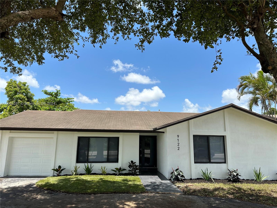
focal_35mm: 24
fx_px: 192
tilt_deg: +9.9
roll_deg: -0.8
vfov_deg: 56.8
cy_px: 104
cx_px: 138
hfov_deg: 71.6
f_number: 1.78
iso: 80
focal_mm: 6.86
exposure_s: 1/2469
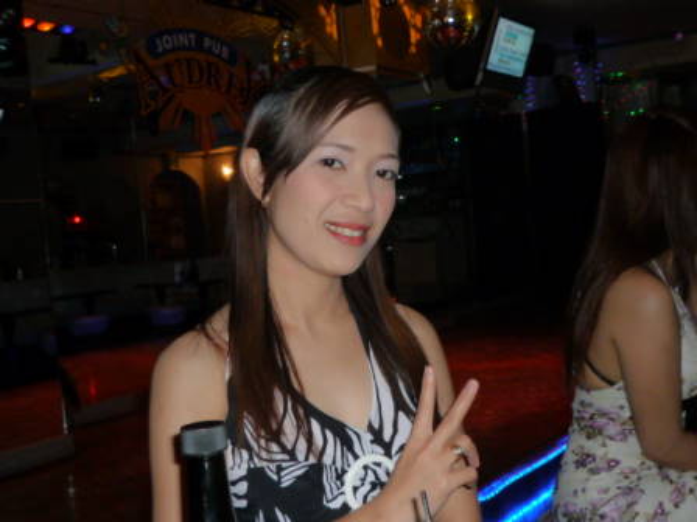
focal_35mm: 46
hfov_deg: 41.2
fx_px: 926
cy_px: 261
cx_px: 348
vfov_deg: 31.5
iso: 160
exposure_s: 1/30
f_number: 2.8
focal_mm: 4.5
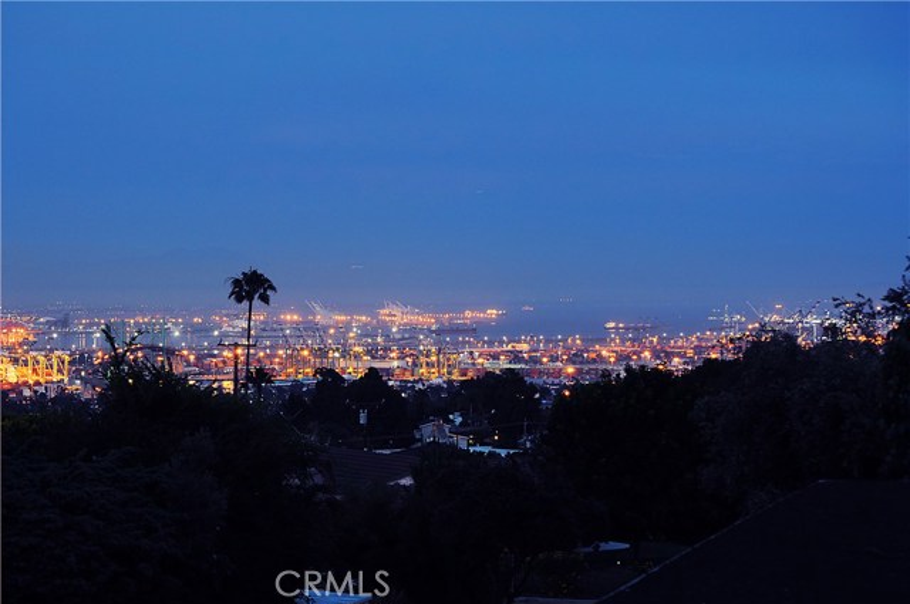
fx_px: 2348
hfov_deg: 21.9
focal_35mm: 93
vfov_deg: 14.7
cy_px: 302
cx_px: 455
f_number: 10
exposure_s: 1/1.3
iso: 320
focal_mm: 62
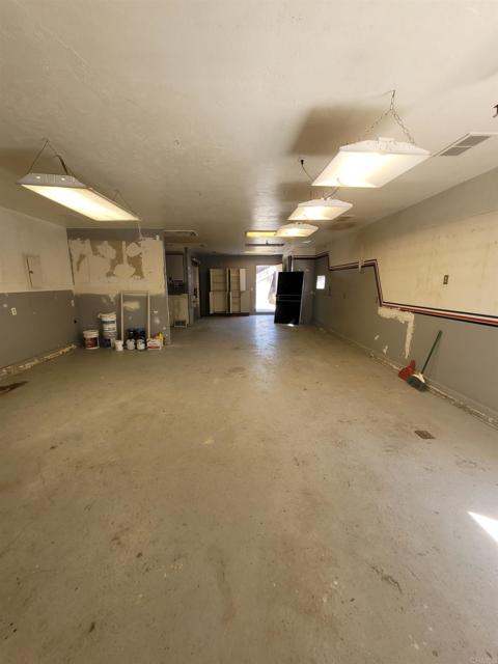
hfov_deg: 89.9
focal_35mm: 13
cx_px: 249
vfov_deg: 106.2
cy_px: 332
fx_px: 249
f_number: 2.2
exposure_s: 1/60
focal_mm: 1.74
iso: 50
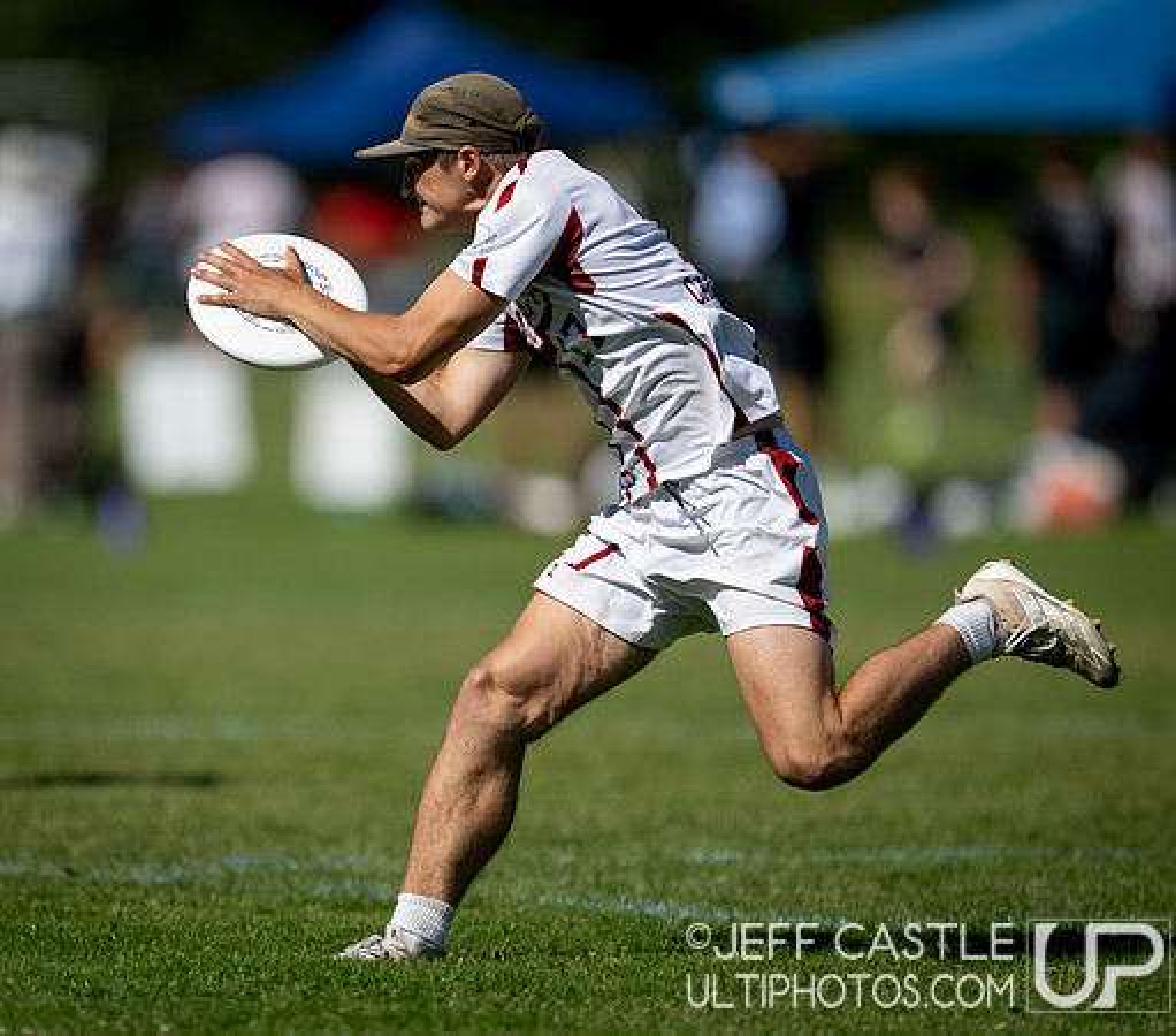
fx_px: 24668
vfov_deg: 2.4
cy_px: 540
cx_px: 475
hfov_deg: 2.7
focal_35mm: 681
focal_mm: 400
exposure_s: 1/2500
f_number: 2.8
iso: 64
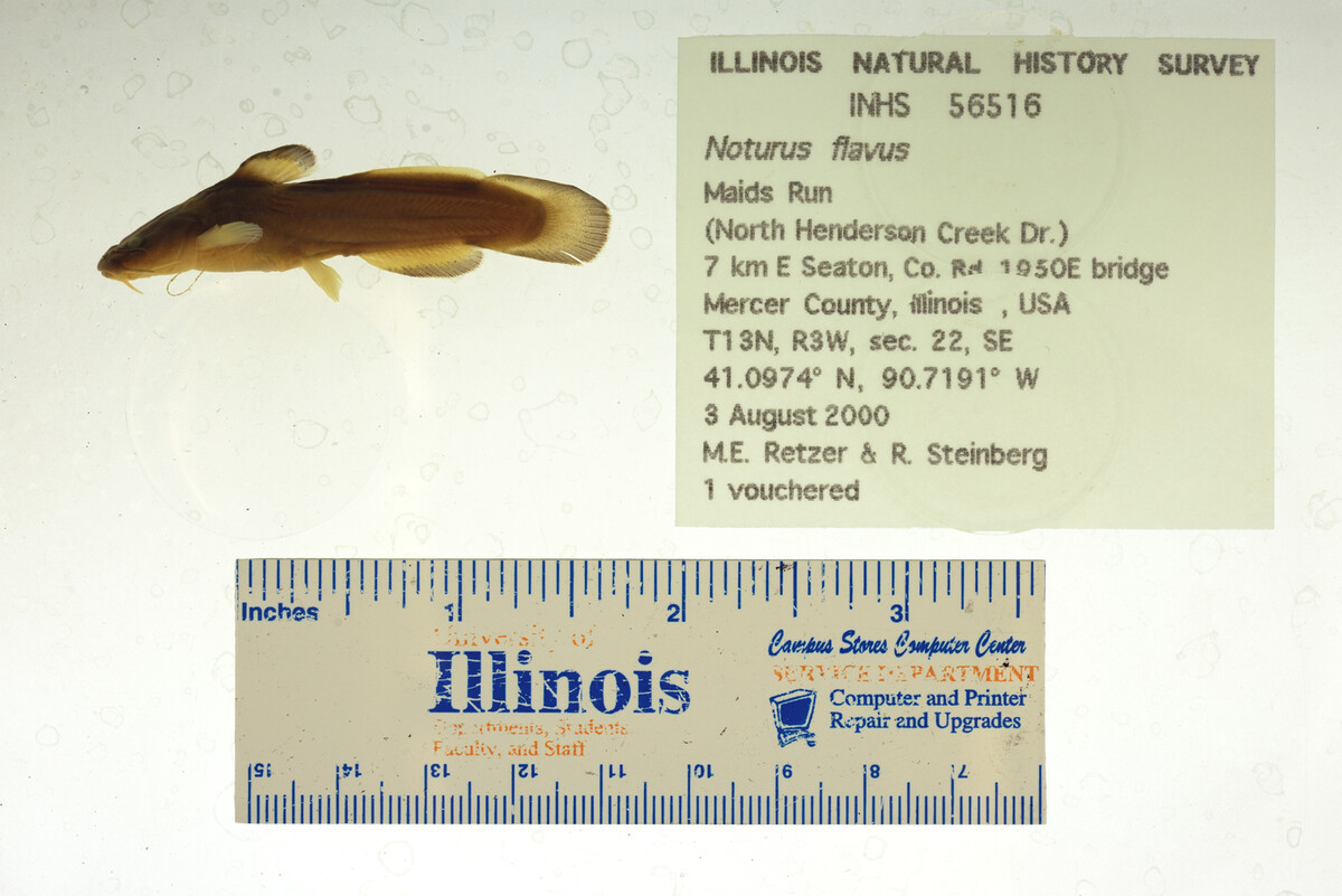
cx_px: 671
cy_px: 448
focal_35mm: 60
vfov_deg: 22.6
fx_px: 2237
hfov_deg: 33.4
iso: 100
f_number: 10
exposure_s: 1/200
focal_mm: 60
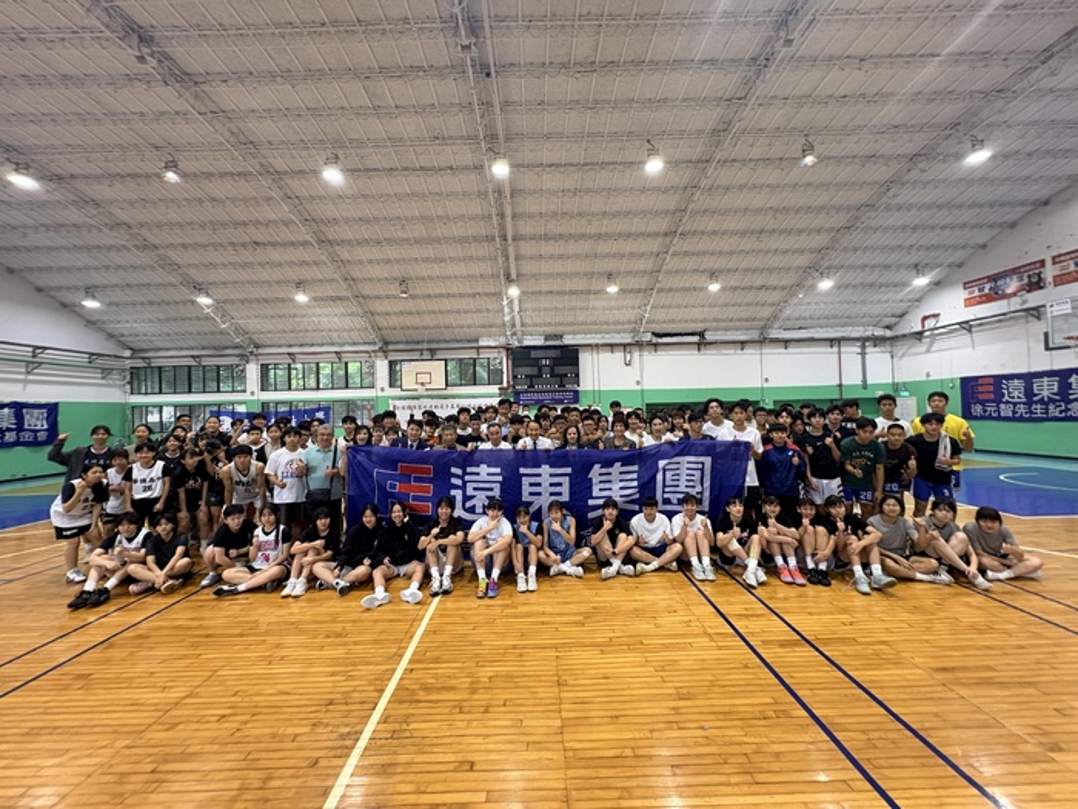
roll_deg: +1.1
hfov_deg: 102.1
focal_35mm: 14
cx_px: 539
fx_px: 436
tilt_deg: +2.5
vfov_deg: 85.7
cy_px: 404
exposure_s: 1/60
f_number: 2.2
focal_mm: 2.22
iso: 125
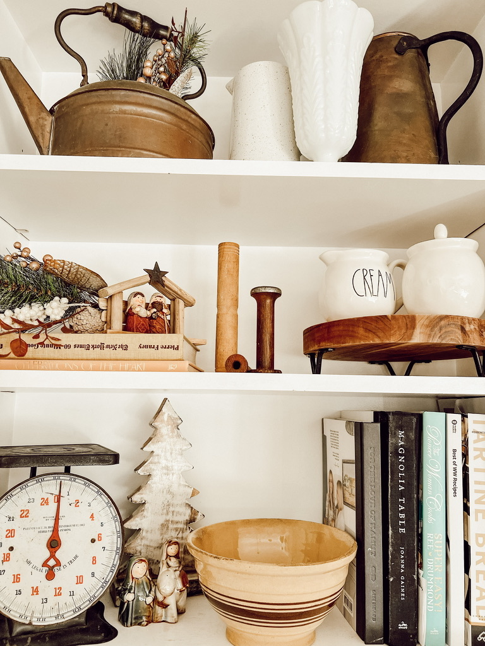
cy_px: 323
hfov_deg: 53.1
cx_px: 242
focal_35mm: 26
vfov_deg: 67.3
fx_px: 486
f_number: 1.5
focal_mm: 5.7
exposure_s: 1/120
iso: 125
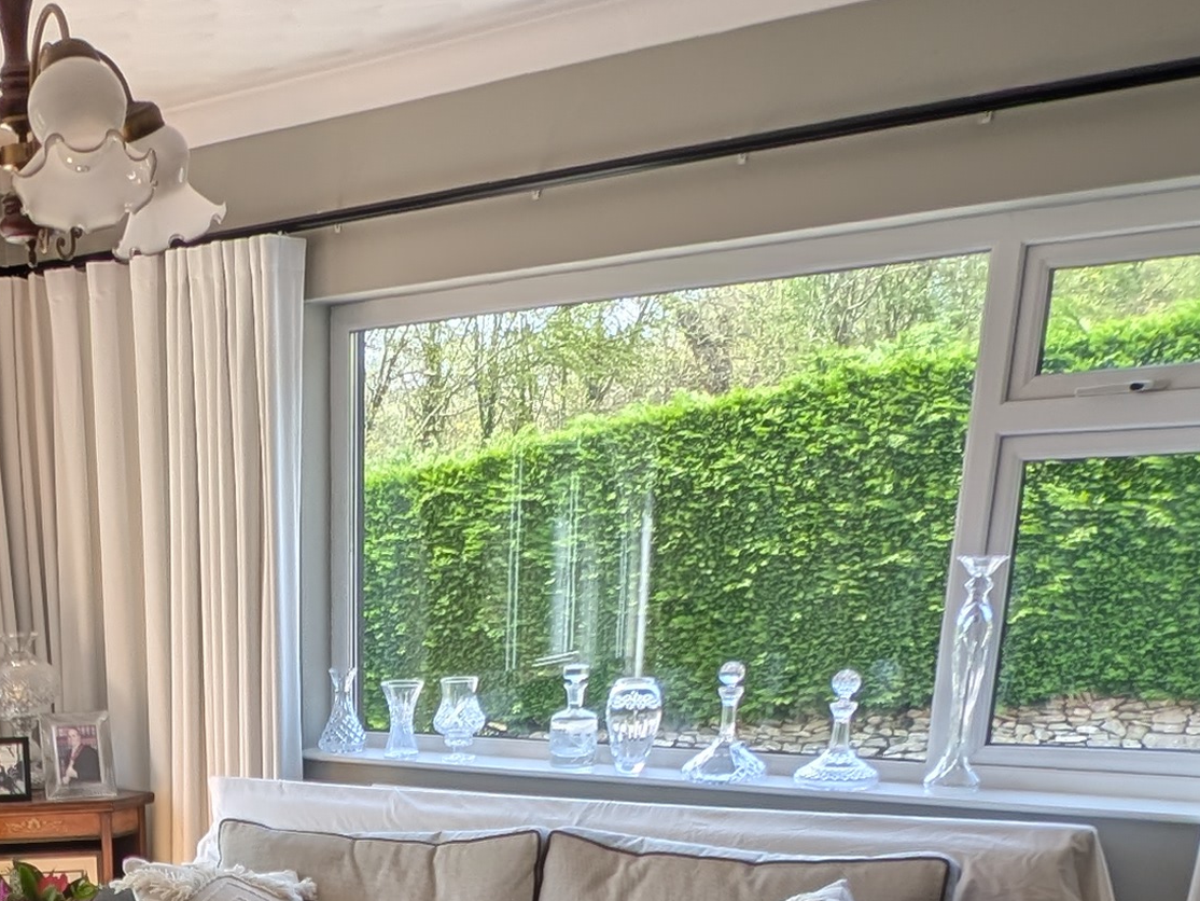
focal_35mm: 44
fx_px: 1526
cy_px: 1136
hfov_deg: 40.1
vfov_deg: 27.9
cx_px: 150
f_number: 1.95
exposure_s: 1/350
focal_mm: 2.23
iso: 39
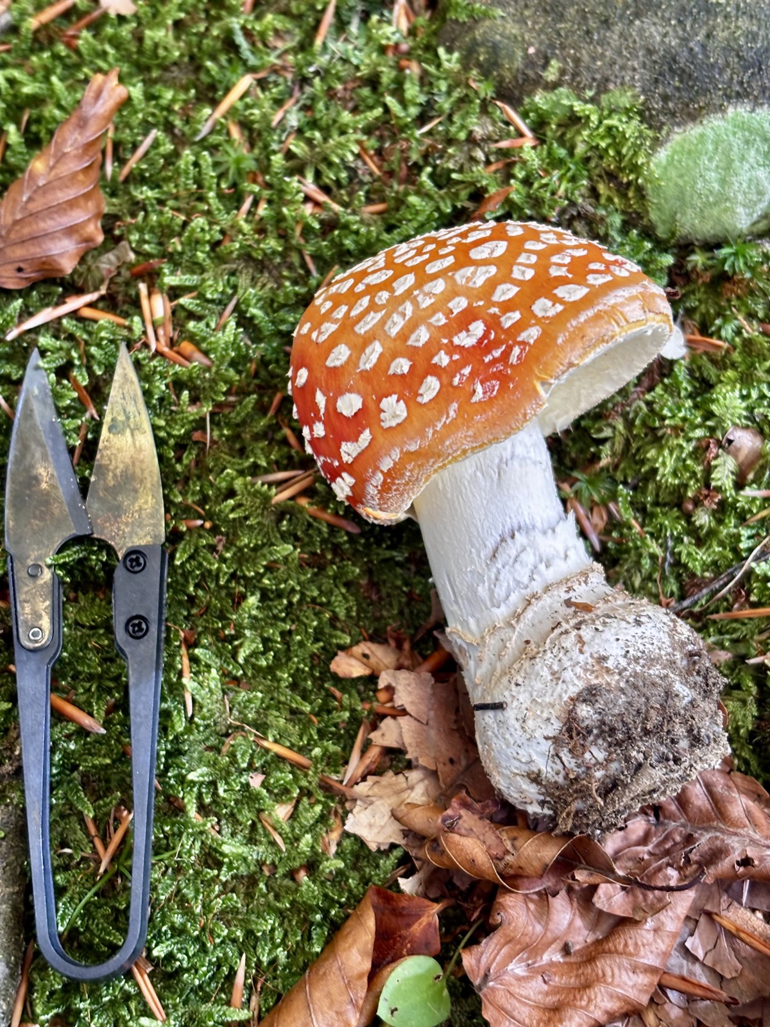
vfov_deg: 36.8
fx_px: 1542
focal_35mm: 52
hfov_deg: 28.0
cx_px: 385
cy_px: 514
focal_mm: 5.96
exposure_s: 1/60
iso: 80
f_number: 1.6
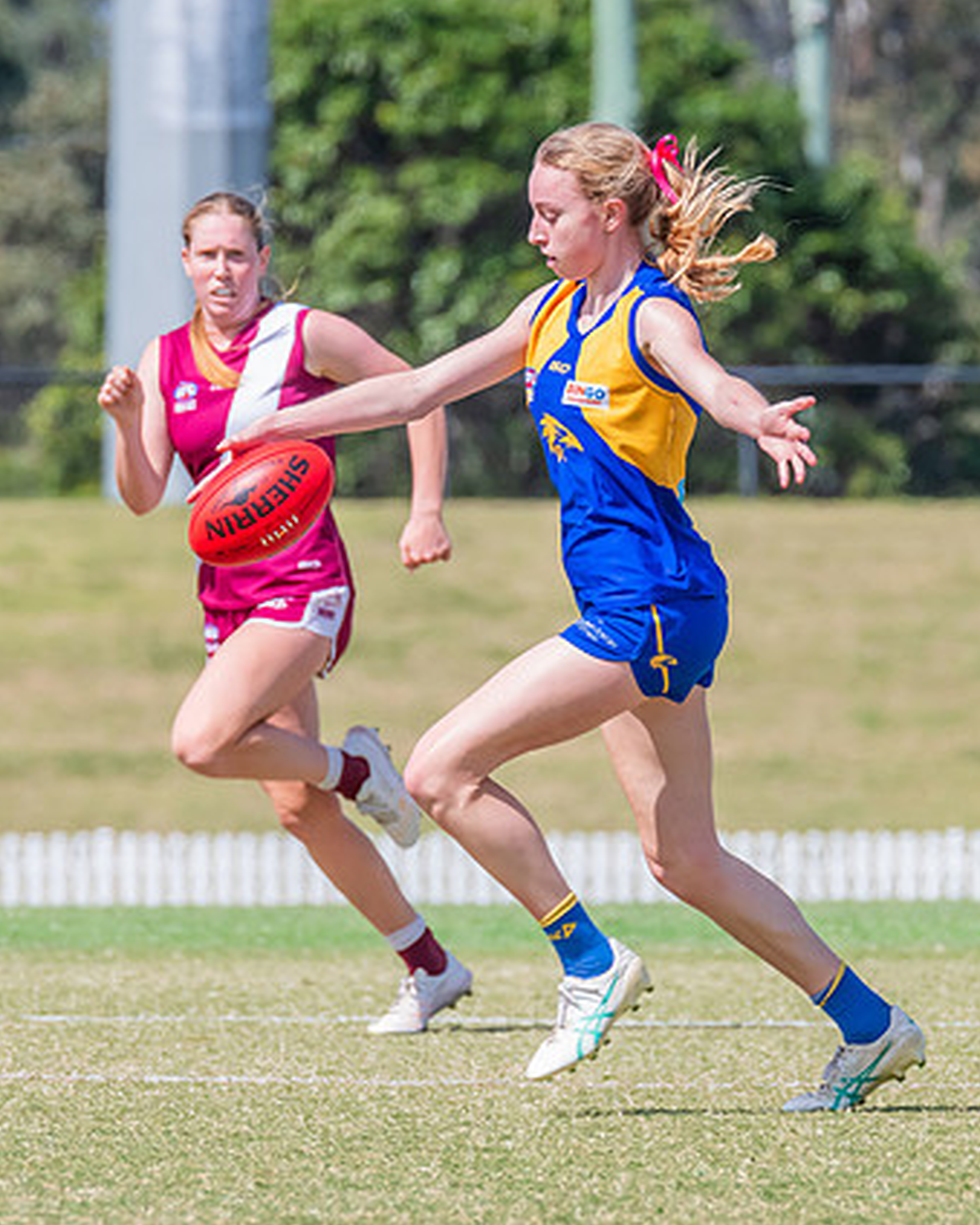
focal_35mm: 794
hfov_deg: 1.9
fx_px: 28797
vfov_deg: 2.4
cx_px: 471
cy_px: 534
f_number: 10
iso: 800
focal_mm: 420
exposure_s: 1/1250
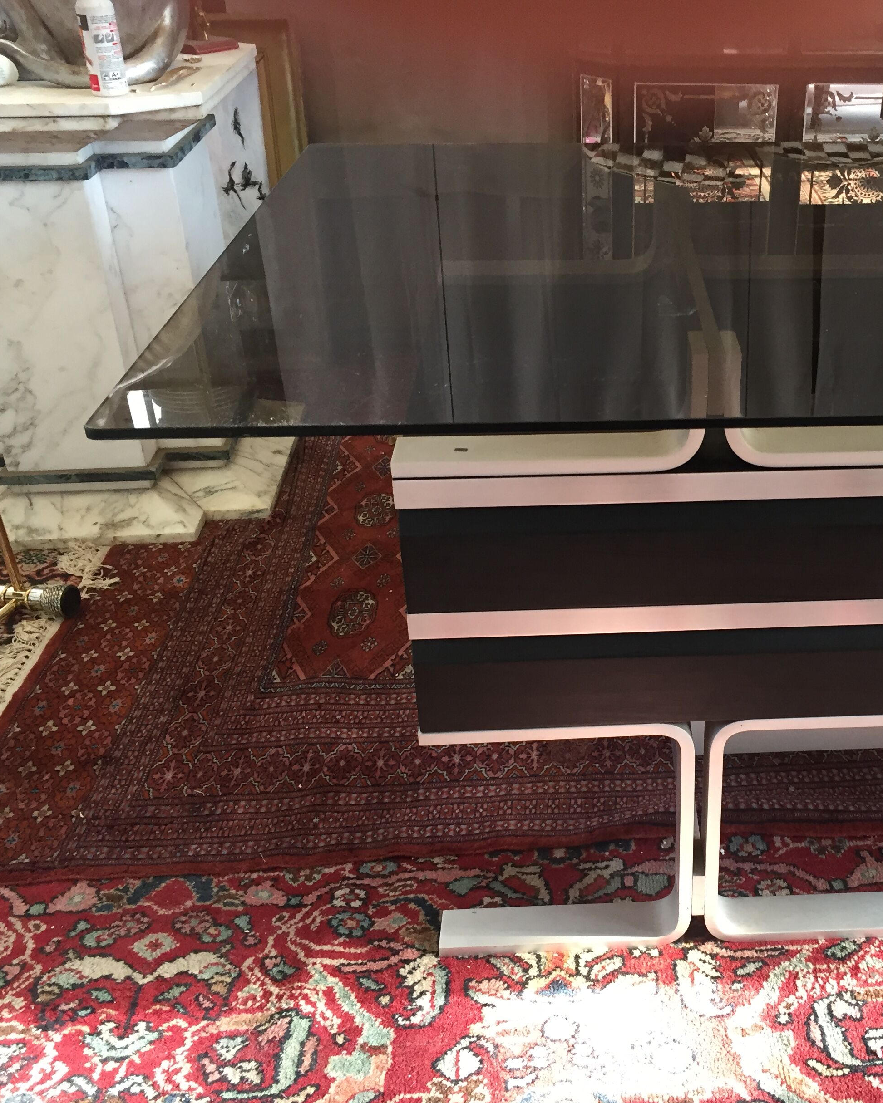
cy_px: 555
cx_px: 671
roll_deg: -0.3
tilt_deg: -30.5
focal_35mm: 38
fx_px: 1241
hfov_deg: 38.1
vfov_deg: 47.9
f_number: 2.2
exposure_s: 1/33
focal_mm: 4.15
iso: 64
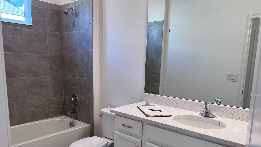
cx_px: 132
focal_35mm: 29
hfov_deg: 66.1
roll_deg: -1.6
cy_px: 94
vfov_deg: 39.8
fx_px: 201
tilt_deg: -9.6
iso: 64
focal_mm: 5.7
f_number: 1.5
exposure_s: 1/132
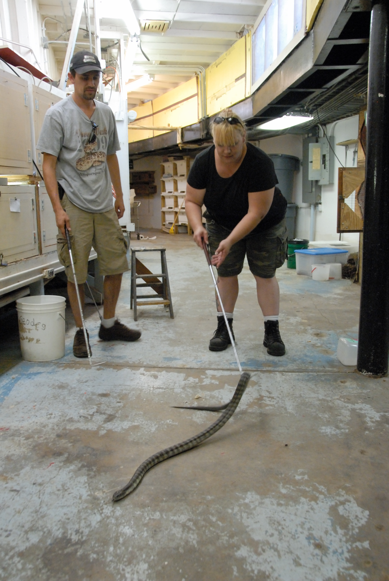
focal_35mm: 30
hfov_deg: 43.7
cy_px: 290
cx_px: 194
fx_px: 485
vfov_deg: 61.9
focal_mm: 20
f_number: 5.6
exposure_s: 1/45
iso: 1600
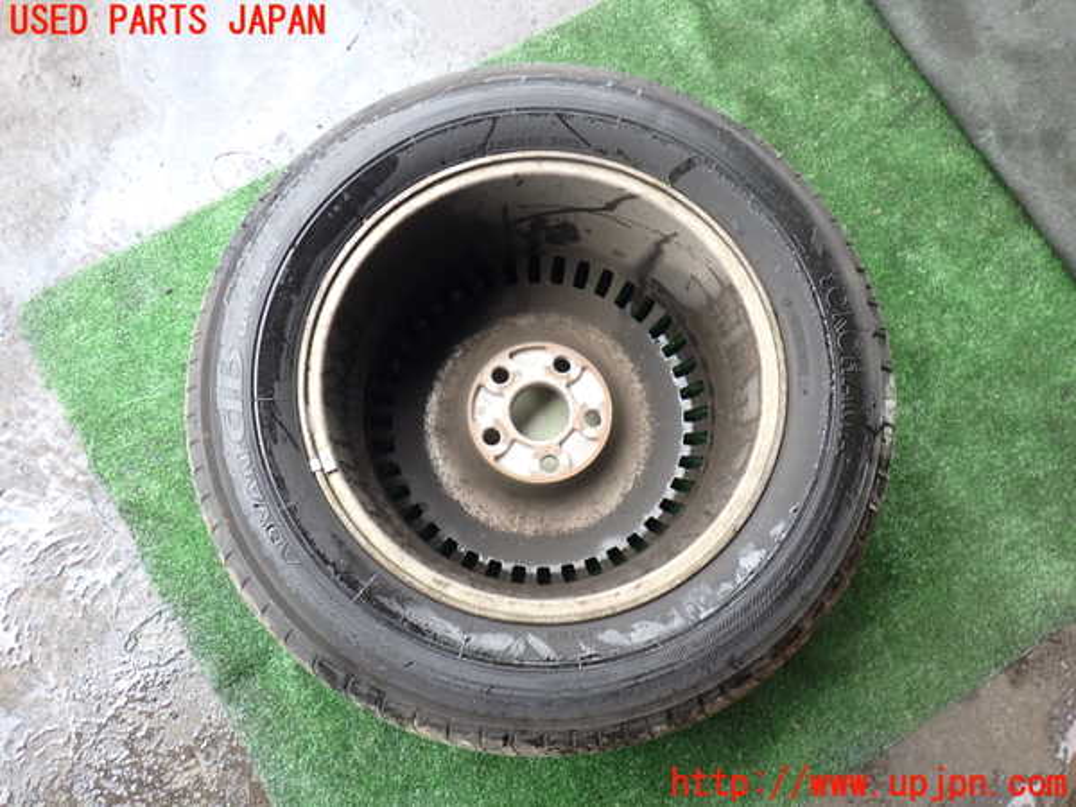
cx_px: 538
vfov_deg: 46.8
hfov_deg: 60.0
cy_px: 404
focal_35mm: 30
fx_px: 933
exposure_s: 1/125
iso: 200
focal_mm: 5.4
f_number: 2.3
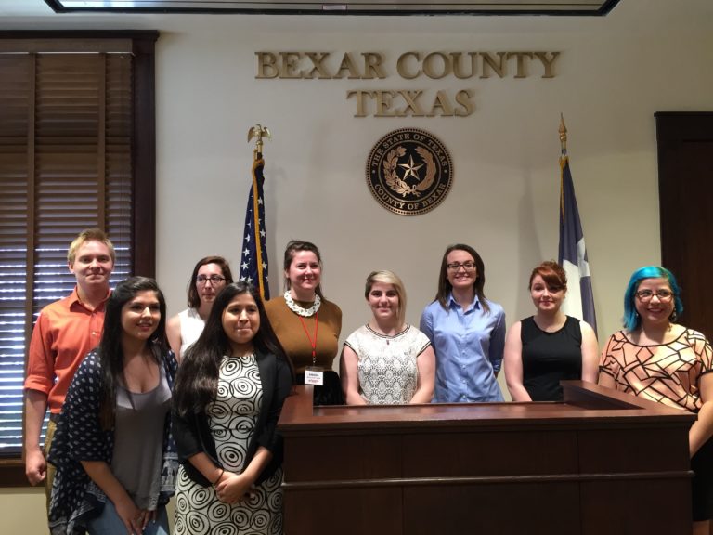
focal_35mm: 29
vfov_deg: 48.2
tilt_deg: +3.3
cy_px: 268
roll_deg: -0.4
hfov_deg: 61.7
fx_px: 597
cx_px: 356
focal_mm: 4.15
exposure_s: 1/30
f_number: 2.2
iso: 100
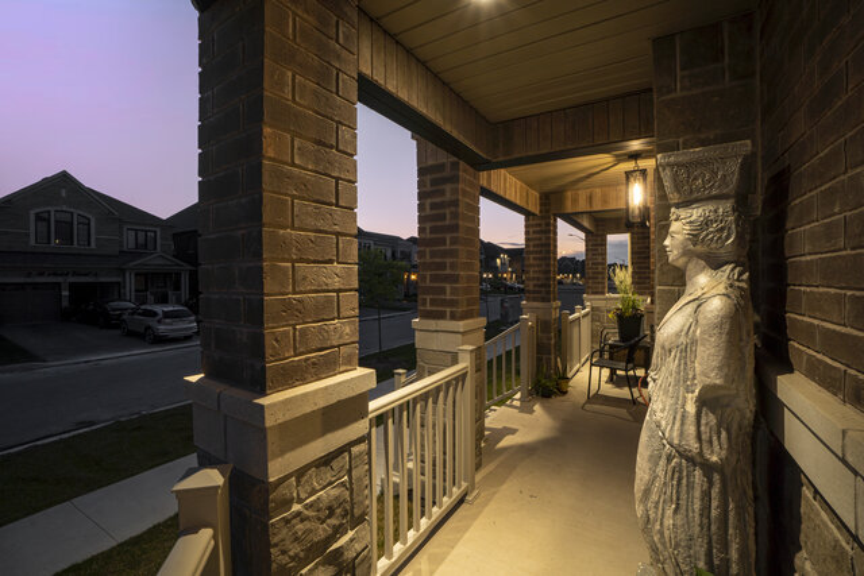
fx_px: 360
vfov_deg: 77.4
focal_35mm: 15
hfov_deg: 100.4
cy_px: 288
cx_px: 432
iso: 50
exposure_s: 1/2
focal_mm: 10
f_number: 13
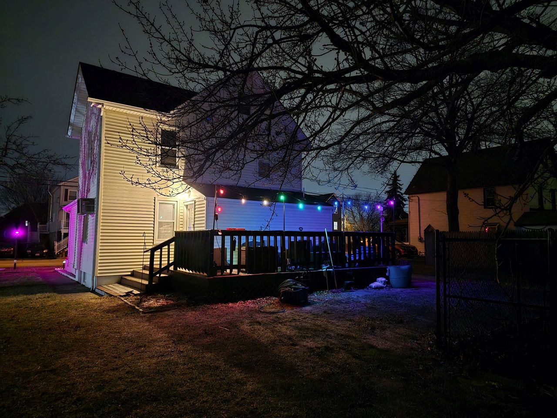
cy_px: 209
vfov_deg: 58.9
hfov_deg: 73.9
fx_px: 370
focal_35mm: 23
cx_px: 278
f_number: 1.7
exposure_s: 1/10
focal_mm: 6.3
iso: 3200
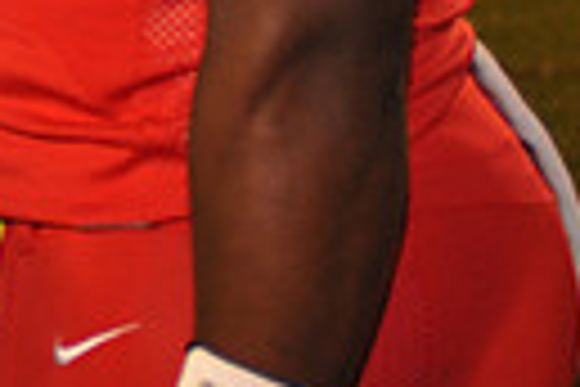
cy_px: -448
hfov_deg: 5.0
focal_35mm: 405
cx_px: -620
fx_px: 6524
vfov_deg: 3.4
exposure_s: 1/125
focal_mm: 90
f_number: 4.5
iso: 1600
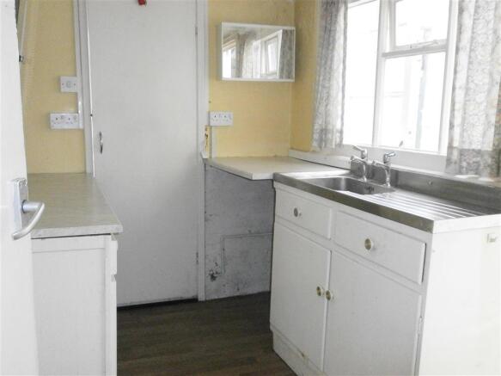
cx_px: 250
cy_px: 188
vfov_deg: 44.1
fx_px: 463
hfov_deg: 56.8
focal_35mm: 32
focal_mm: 5.8
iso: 800
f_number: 3.1
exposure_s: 1/80
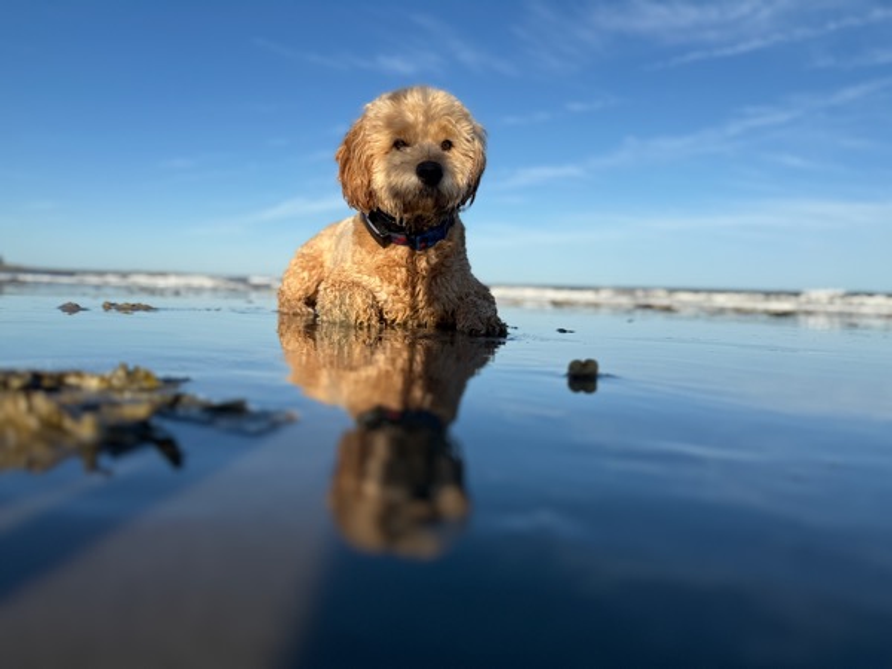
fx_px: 618
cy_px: 334
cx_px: 446
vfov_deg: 56.8
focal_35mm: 24
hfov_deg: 71.6
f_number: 1.78
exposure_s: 1/5319
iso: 80
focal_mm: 6.76
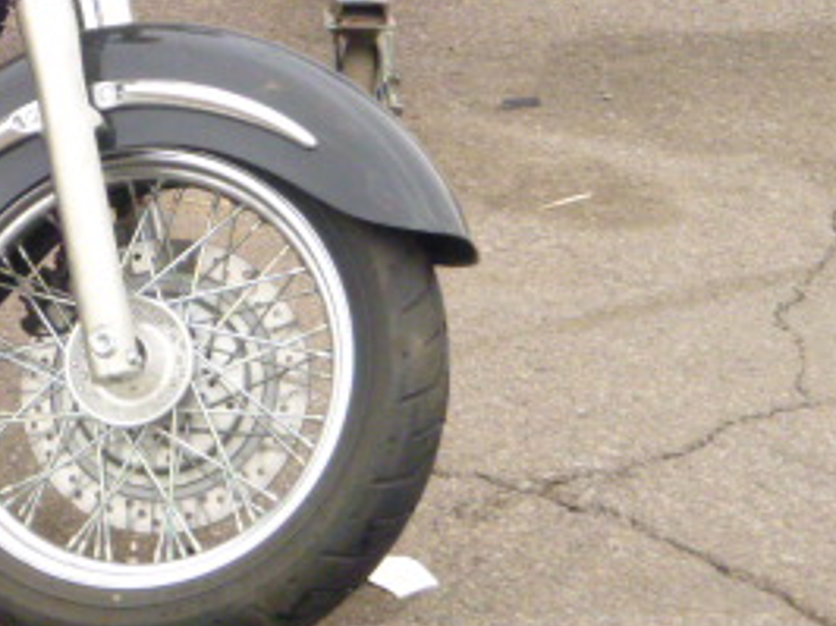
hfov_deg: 12.2
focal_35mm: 159
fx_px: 3836
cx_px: -101
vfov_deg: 9.3
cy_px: -13
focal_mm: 11.9
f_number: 5.4
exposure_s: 1/100
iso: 400
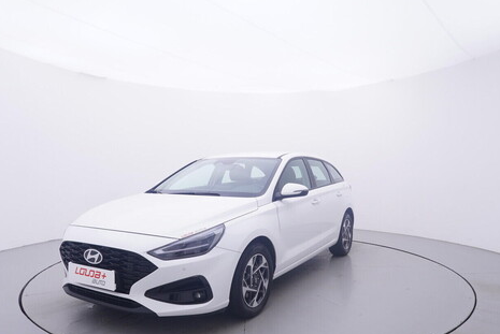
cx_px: 251
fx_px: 370
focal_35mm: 27
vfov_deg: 48.5
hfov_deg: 68.1
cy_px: 194
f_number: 5
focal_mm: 15
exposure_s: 1/80
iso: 200
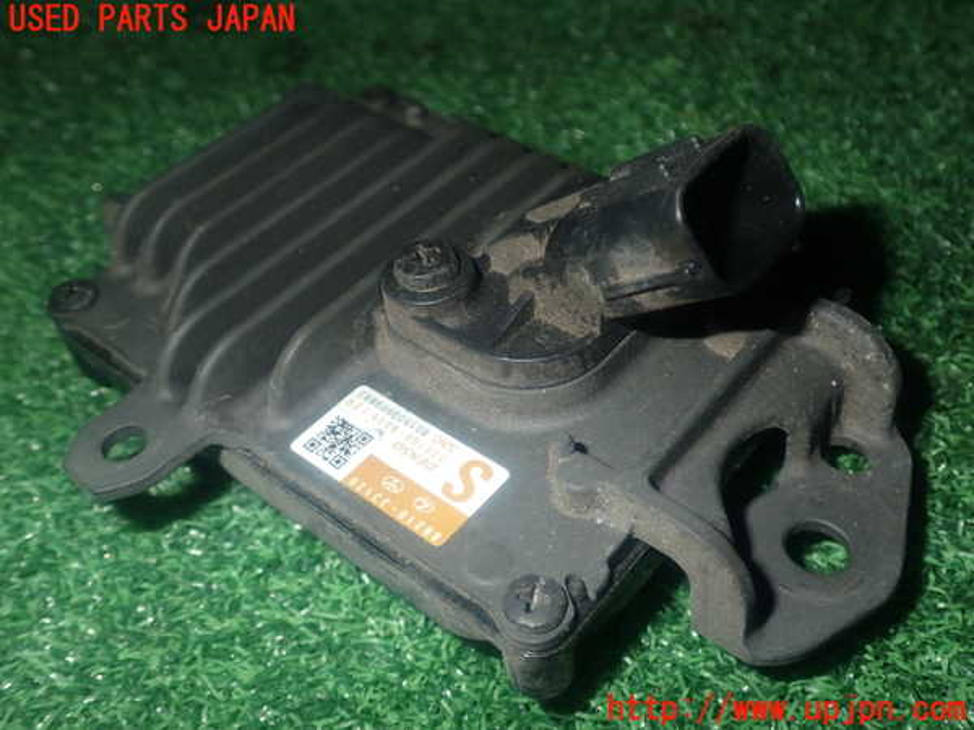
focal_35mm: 38
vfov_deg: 37.7
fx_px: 1069
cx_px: 487
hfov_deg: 49.0
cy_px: 365
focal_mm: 6.83
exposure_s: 1/40
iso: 200
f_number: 8
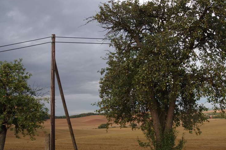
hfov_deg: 45.2
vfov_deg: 31.1
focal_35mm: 43
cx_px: 140
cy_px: 71
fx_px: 269
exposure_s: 1/160
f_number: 6.3
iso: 400
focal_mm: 21
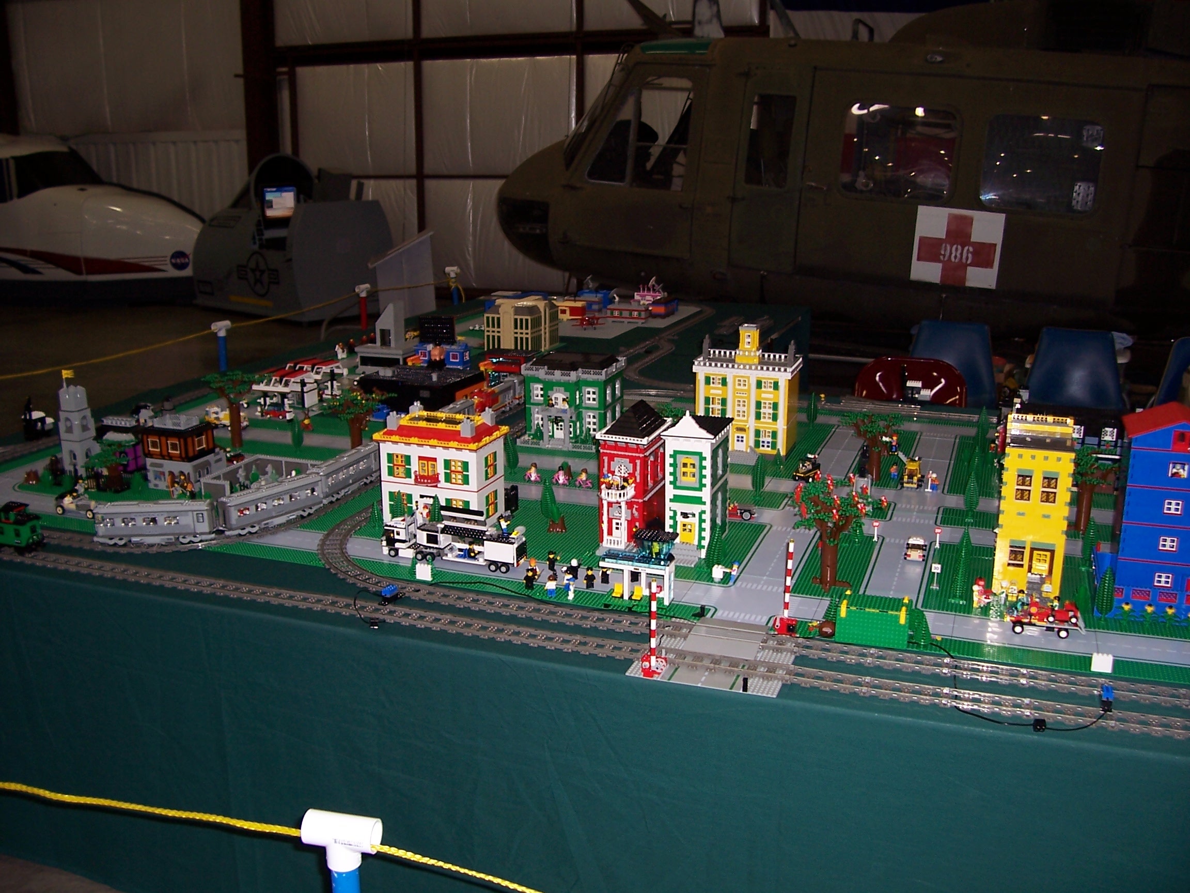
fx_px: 1169
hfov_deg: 54.0
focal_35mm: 34
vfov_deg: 41.8
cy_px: 446
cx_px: 595
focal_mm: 5.6
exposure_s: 1/60
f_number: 2.7
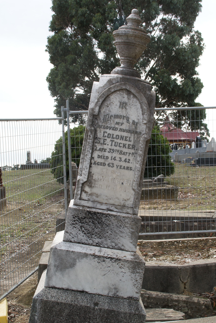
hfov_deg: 25.1
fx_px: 485
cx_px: 119
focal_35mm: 54
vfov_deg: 36.8
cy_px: 160
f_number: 10
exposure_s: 1/80
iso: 100
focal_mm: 30
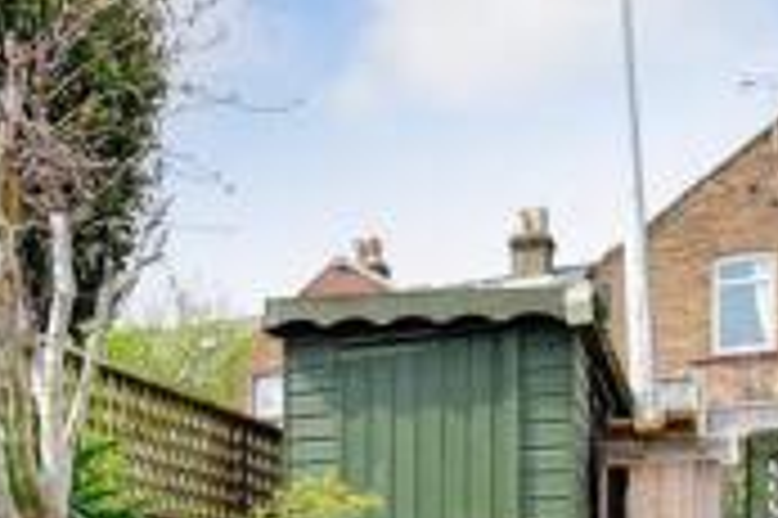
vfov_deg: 21.3
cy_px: 687
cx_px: 72
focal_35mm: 57
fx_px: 1231
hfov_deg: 33.2
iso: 640
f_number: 10
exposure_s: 1/400
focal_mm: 10
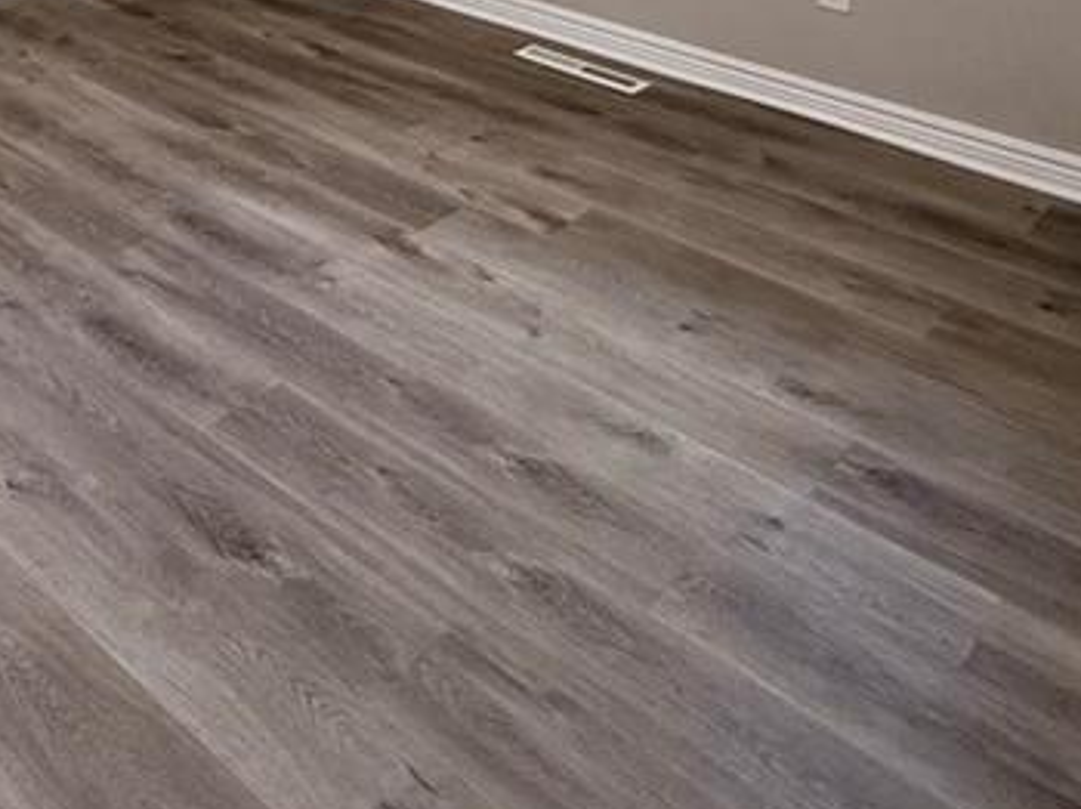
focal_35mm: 41
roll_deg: -0.7
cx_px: 315
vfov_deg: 29.6
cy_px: -185
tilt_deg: -9.9
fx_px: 1279
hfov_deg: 44.7
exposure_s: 1/120
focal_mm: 2.22
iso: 320
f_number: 2.2
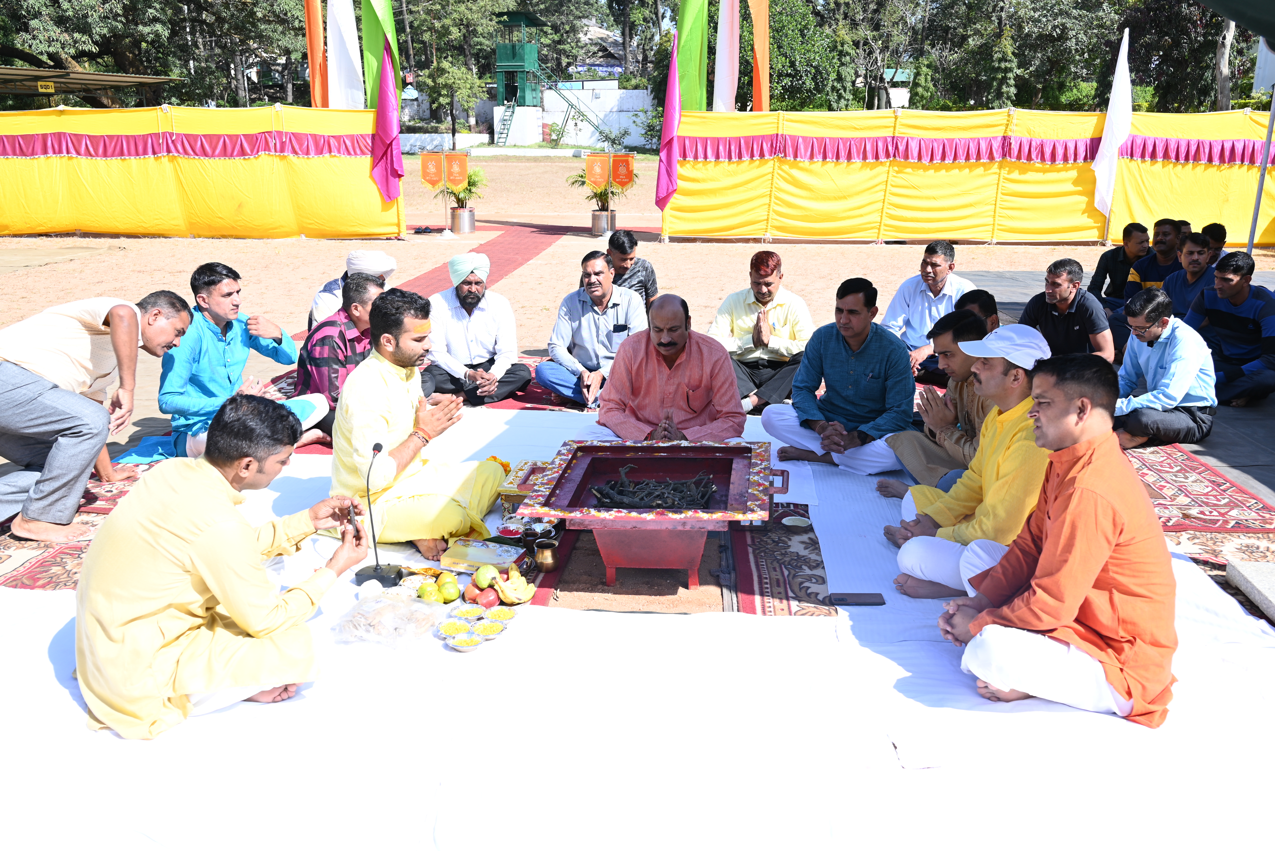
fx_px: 1063
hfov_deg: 61.9
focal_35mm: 30
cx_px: 638
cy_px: 426
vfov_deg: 43.6
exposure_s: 1/200
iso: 100
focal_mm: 30
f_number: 5.6
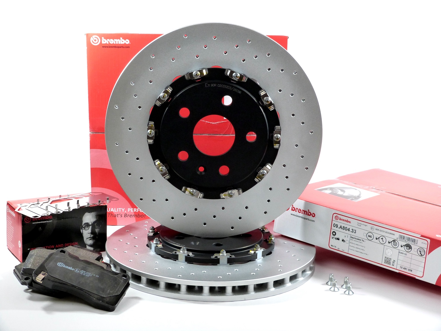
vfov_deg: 23.7
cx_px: 220
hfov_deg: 31.2
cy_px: 166
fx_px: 790
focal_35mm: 62
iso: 320
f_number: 3.6
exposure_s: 1/250
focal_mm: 11
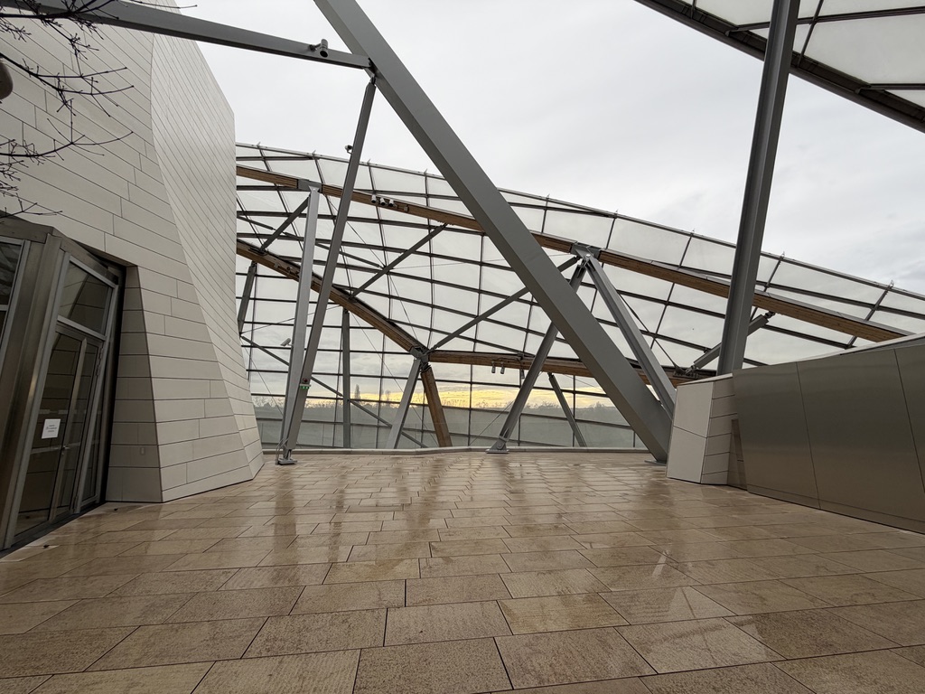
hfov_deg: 102.1
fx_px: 374
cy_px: 347
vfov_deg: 85.7
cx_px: 462
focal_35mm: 14
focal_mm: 2.22
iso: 50
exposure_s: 1/313
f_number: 2.2
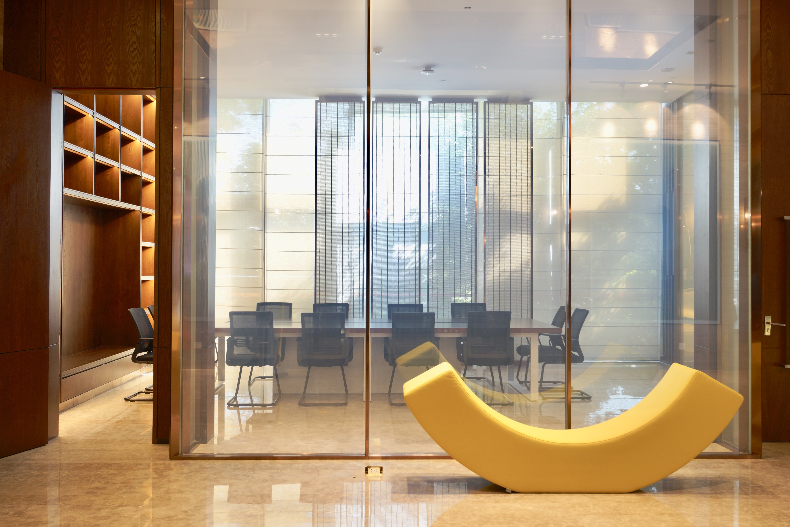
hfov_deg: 54.4
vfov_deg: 37.9
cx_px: 395
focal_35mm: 35
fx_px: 768
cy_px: 264
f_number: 8
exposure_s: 1.3
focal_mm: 35
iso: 50
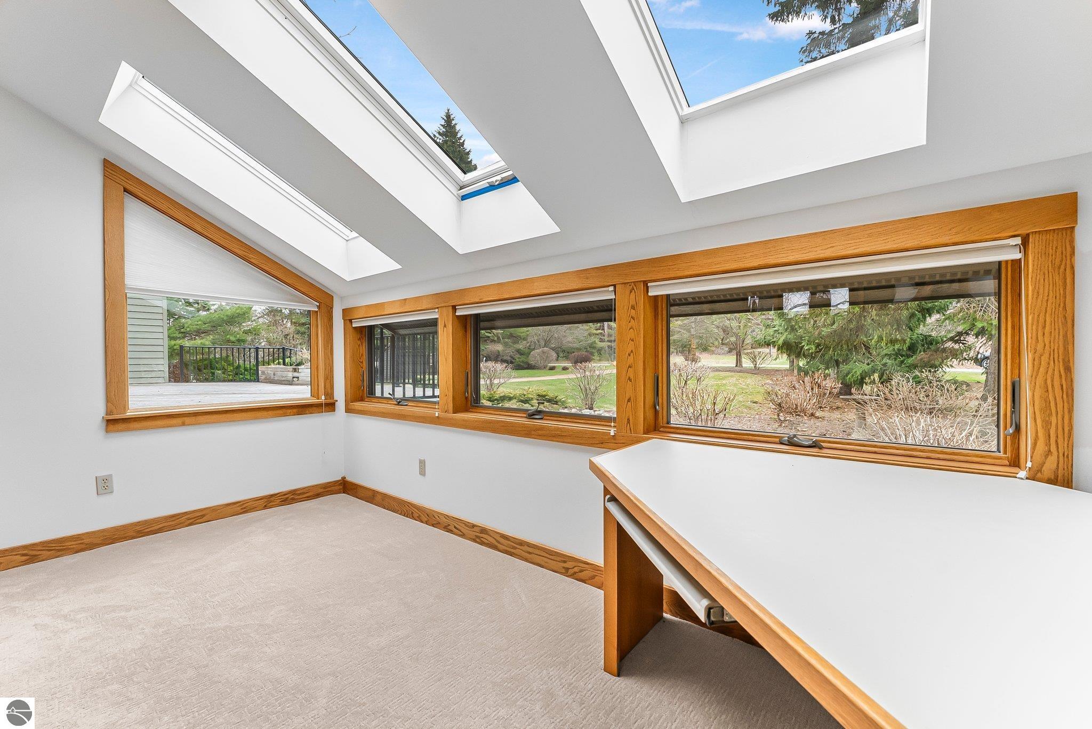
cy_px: 364
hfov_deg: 101.9
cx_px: 546
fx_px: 443
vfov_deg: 78.9
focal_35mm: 15
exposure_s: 1/250
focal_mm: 14.6
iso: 1000
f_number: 9
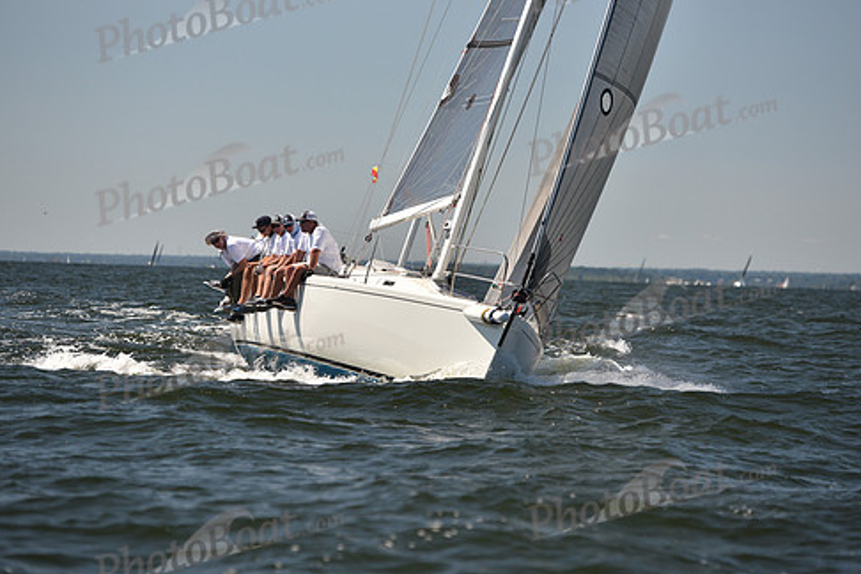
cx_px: 438
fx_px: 3994
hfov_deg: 12.3
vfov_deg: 8.2
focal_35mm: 167
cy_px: 247
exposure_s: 1/1600
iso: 250
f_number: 3.5
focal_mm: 140
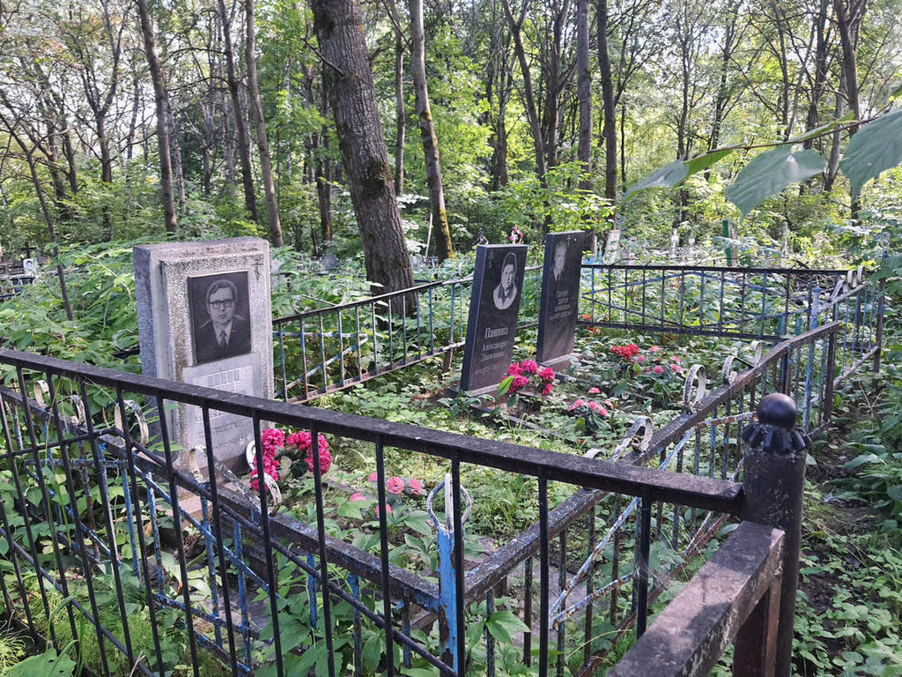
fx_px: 677
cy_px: 338
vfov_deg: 53.1
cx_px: 451
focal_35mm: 26
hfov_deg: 67.3
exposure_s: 1/100
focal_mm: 4.32
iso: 125
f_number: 1.7
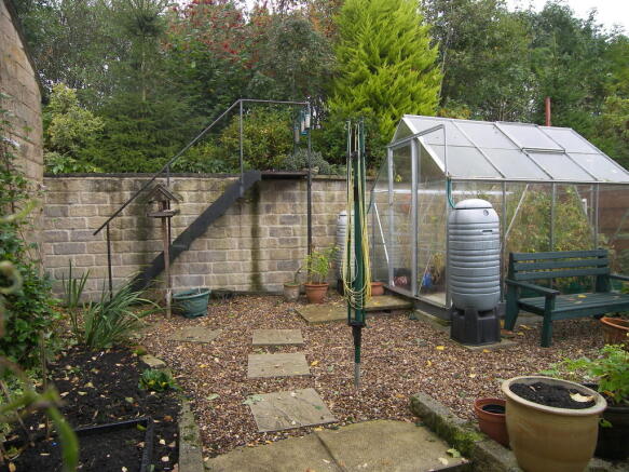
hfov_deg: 71.6
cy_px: 236
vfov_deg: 56.8
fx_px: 436
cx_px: 314
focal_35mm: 24
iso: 50
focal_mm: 5
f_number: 2.8
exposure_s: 1/100
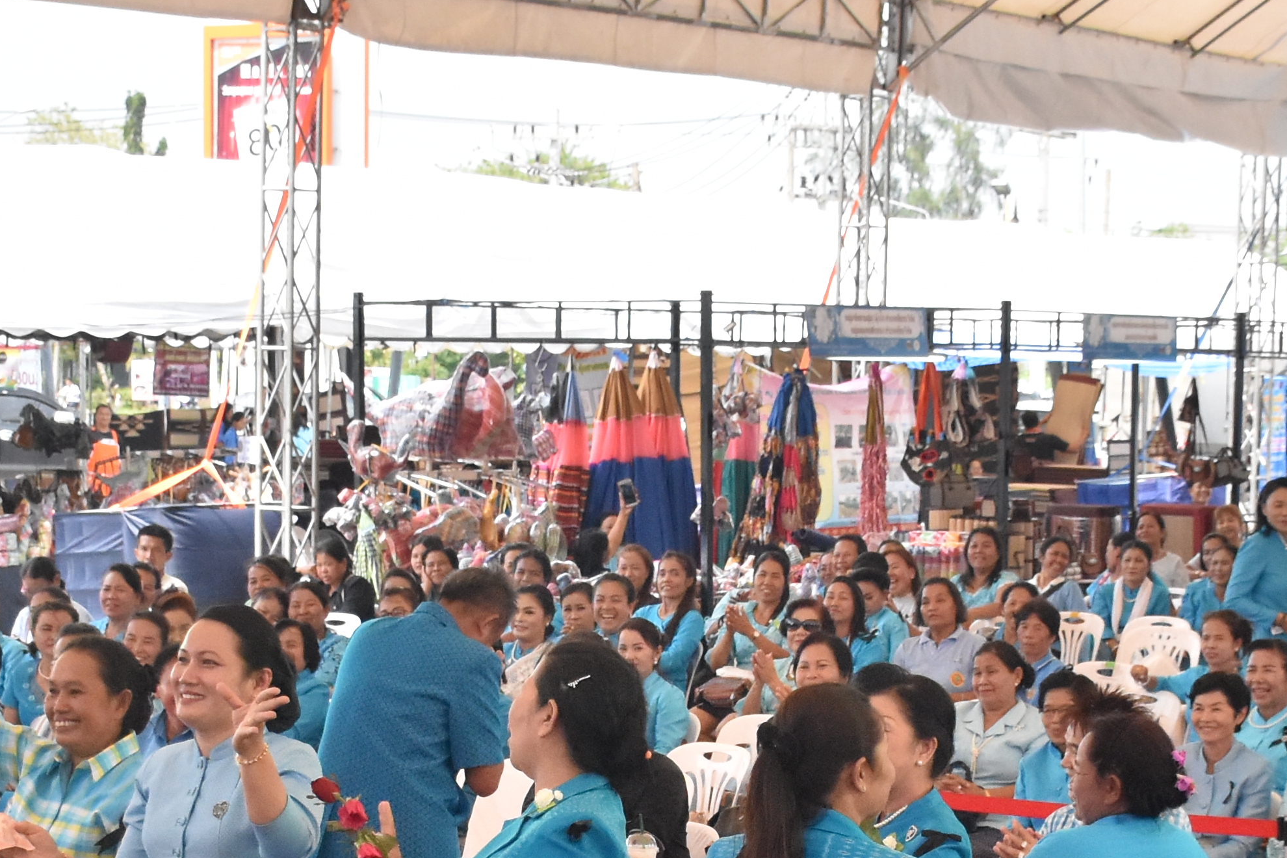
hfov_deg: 20.4
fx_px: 3575
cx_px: 714
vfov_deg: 13.5
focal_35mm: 100
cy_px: 865
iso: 1600
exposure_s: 1/4000
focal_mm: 22
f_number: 4
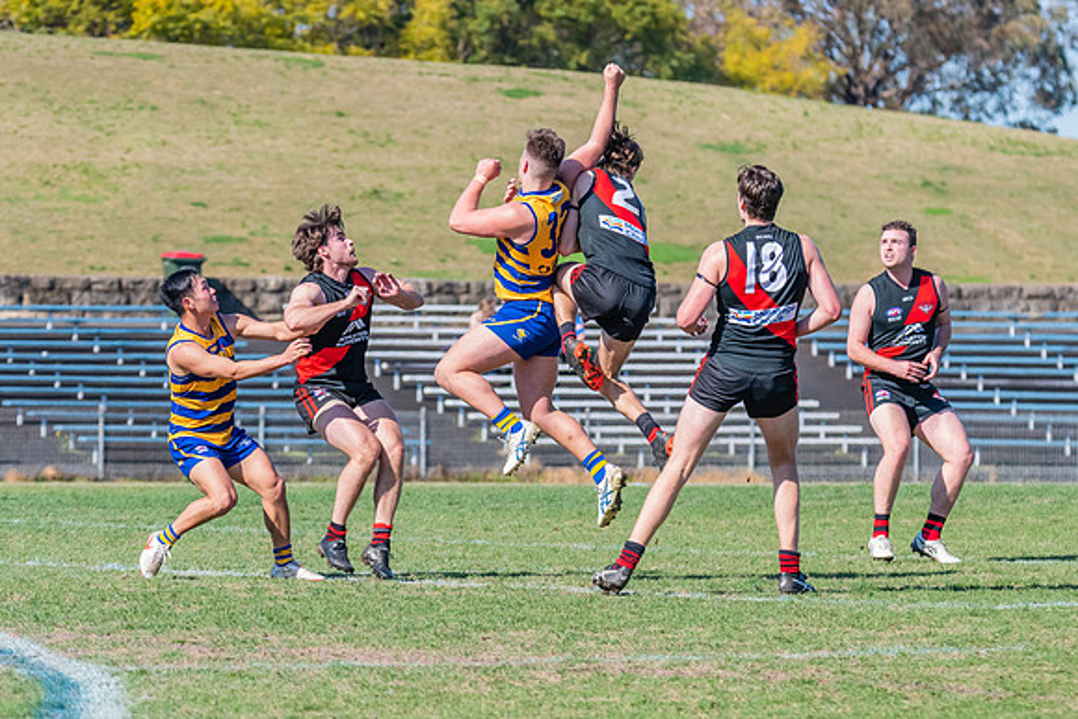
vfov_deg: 3.9
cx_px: 481
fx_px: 10593
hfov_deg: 5.8
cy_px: 318
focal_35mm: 354
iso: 800
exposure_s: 1/1600
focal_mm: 240
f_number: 8
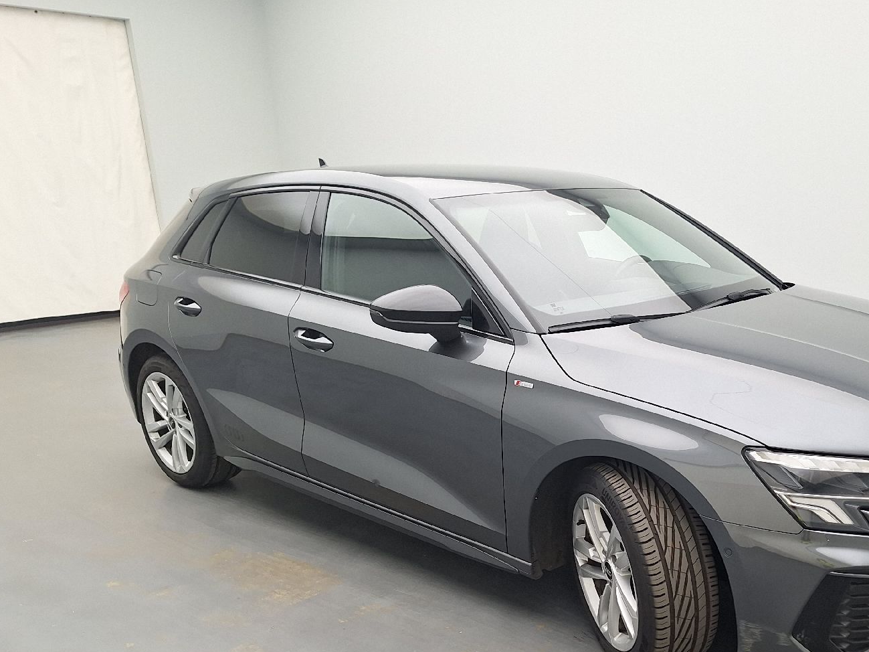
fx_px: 853
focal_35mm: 34
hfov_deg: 52.3
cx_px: 616
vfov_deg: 41.0
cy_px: 456
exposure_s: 1/50
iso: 40
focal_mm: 5.54
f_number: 1.8
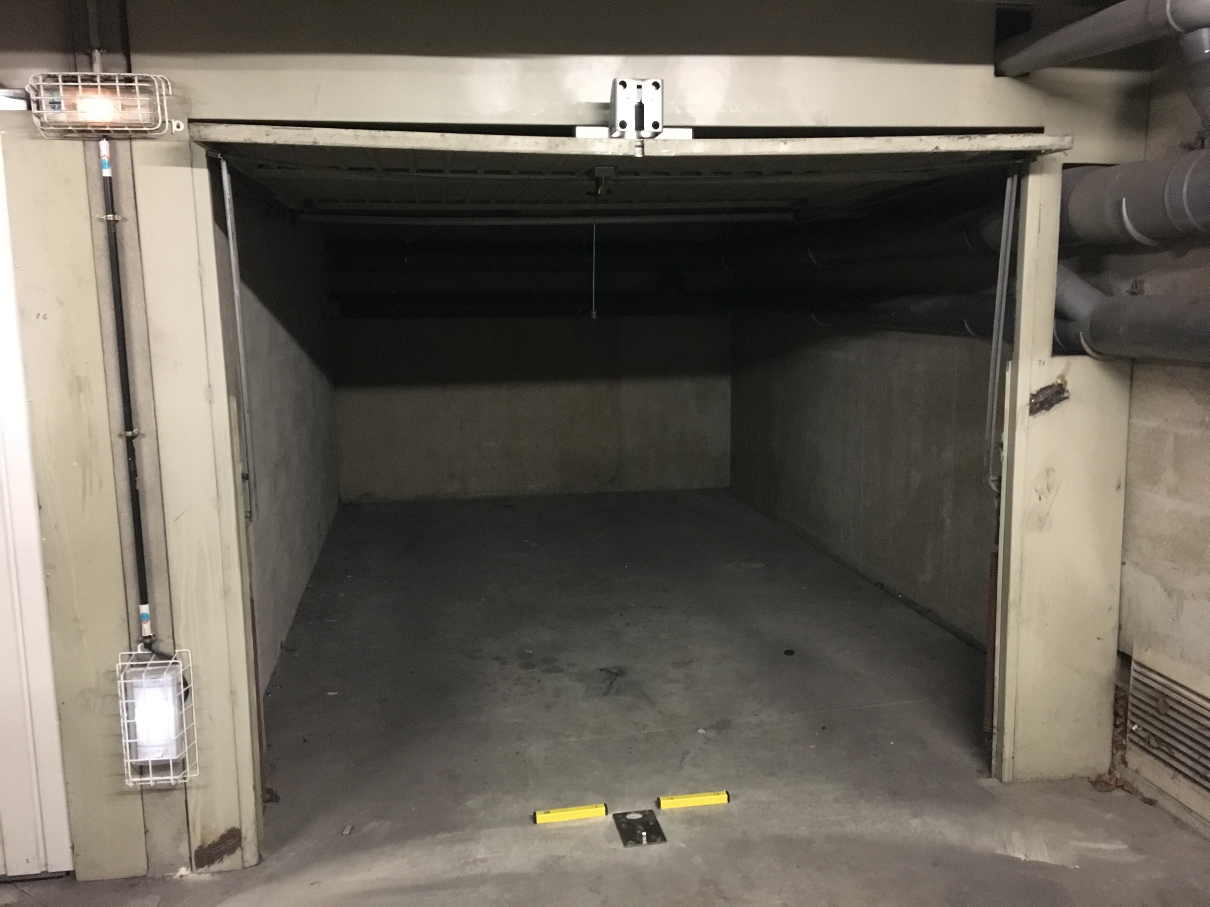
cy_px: 454
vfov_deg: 48.2
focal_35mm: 29
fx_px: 1014
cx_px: 605
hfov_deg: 61.7
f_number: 2.2
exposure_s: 1/17
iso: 320
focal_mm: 4.15
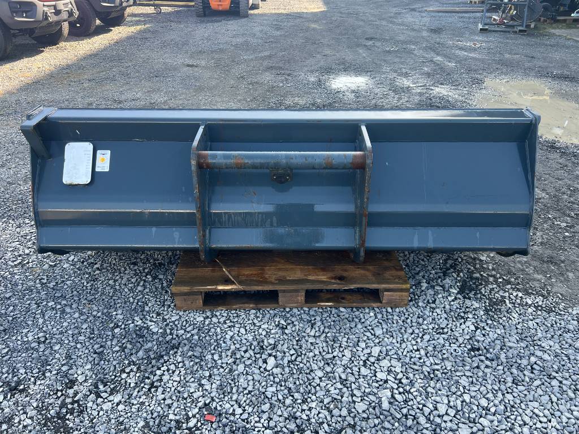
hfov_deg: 67.3
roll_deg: -0.5
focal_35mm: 26
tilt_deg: -31.0
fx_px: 435
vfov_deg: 53.1
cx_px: 290
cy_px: 217
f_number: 1.5
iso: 40
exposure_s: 1/282
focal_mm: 5.7
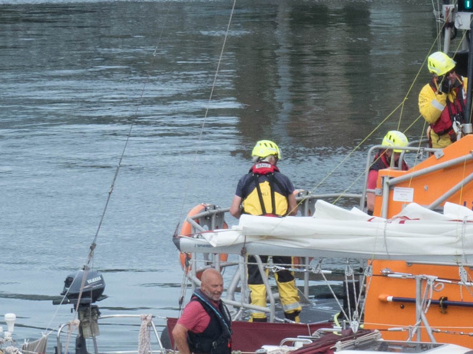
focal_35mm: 276
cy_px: 354
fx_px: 3770
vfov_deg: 5.4
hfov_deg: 7.0
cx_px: 829
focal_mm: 31
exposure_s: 1/320
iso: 400
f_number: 11
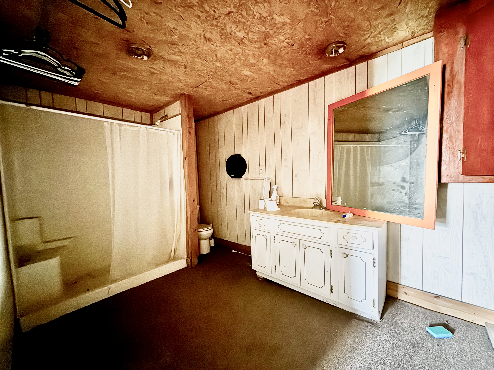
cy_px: 185
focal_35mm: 14
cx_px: 247
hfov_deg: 102.1
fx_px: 200
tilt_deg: -2.9
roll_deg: +1.8
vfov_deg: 85.7
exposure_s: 1/8
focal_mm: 2.22
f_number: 2.2
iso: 2000
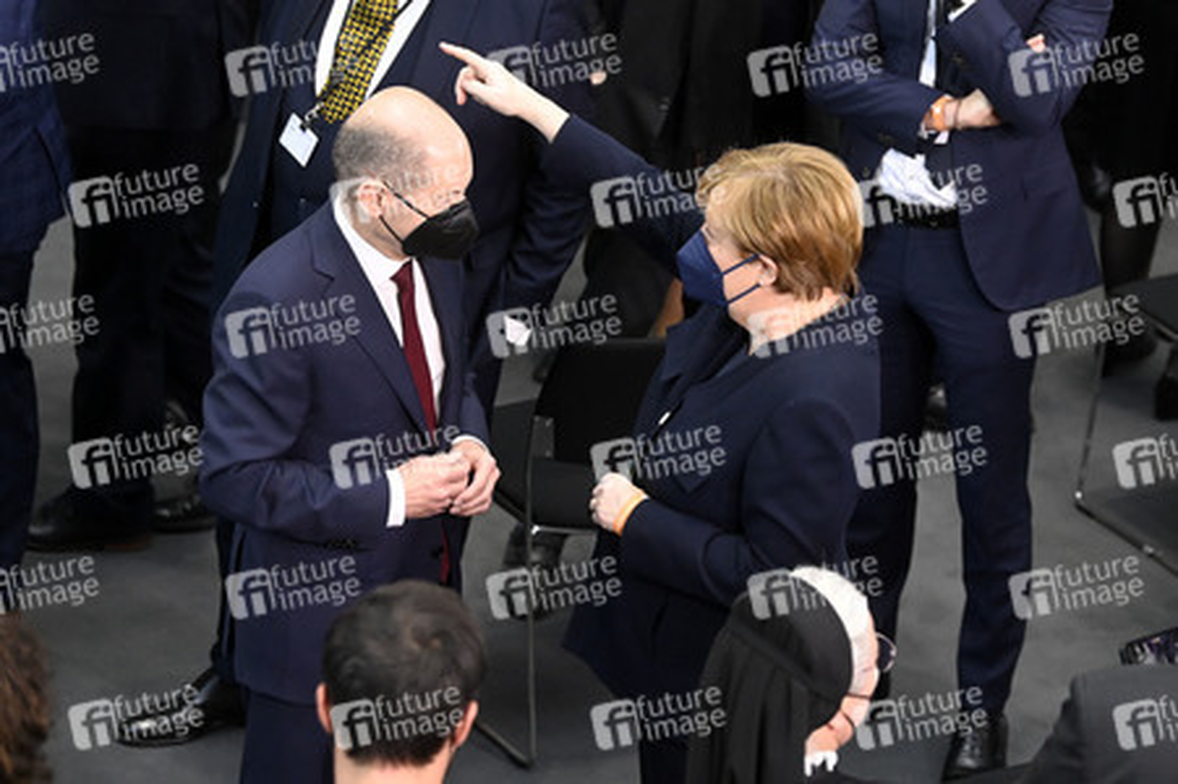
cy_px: 392
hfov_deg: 15.8
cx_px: 589
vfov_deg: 10.5
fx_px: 4251
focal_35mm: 130
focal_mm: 130
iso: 8000
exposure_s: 1/640
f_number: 4
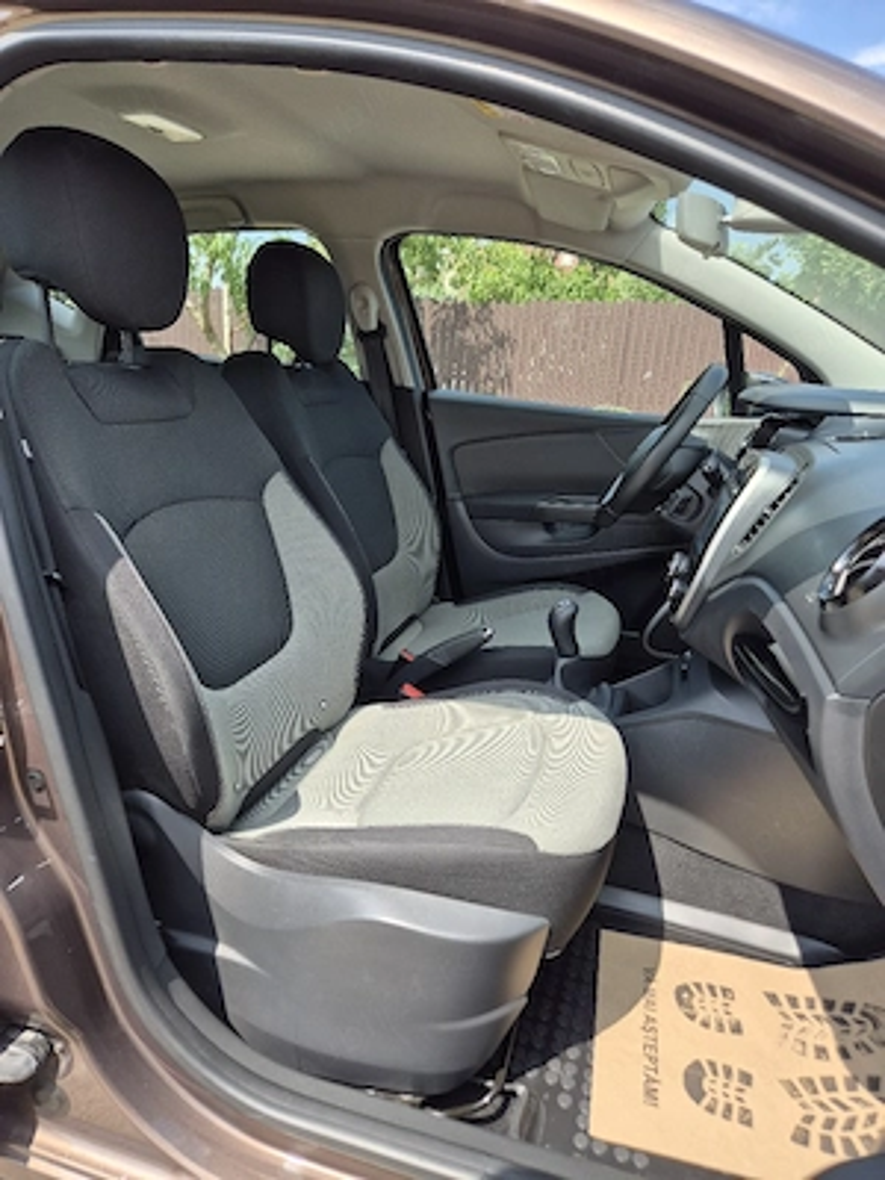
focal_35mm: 23
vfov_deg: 73.9
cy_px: 590
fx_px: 784
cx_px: 442
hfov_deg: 58.9
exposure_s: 1/714
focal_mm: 5.4
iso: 25
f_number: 1.8
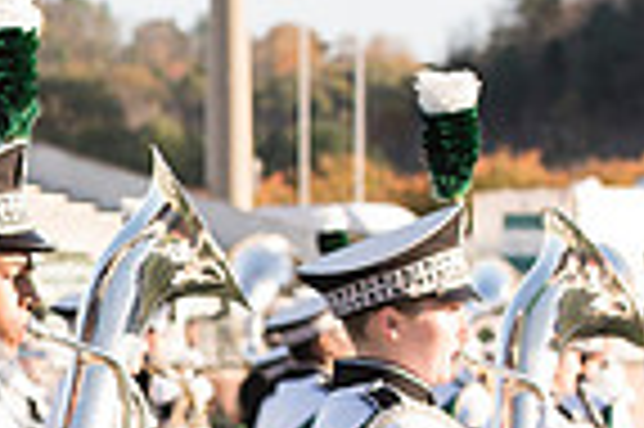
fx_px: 5075
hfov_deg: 7.2
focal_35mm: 284
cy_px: 538
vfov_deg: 4.8
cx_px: -311
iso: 320
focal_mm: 70
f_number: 5
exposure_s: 1/640
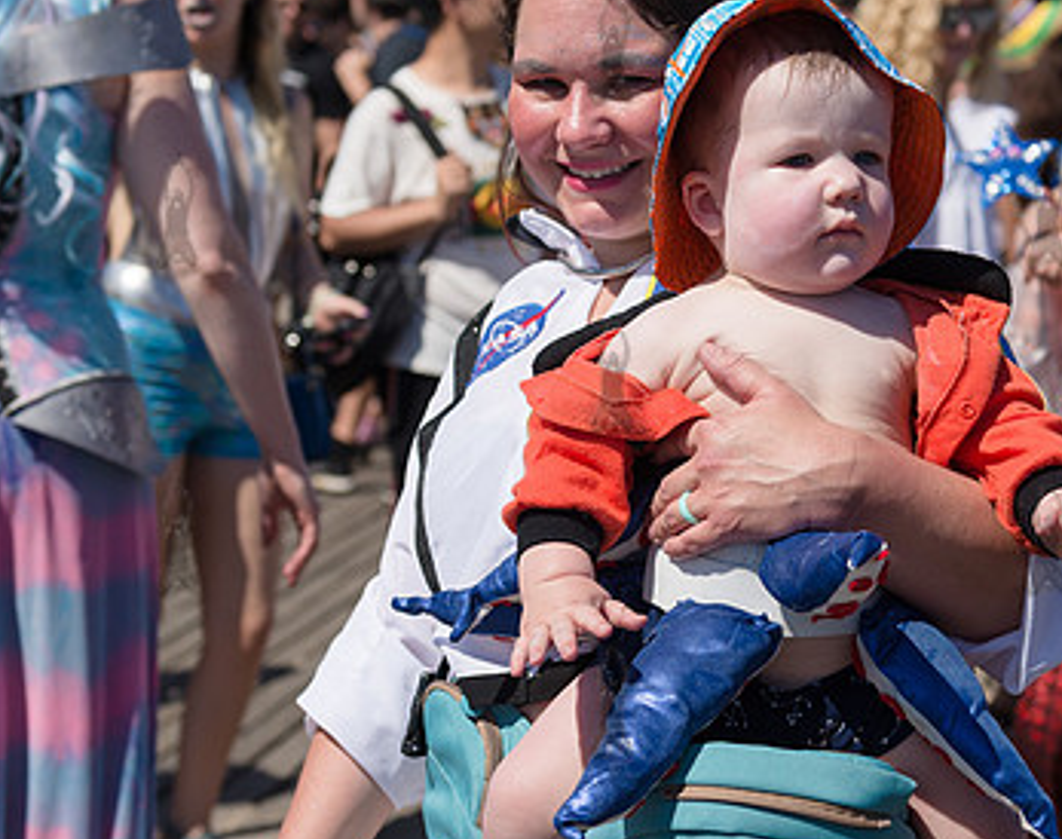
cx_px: 703
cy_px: 371
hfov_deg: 24.8
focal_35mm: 77
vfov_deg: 19.7
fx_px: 2408
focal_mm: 42
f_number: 3.5
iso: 100
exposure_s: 1/3200
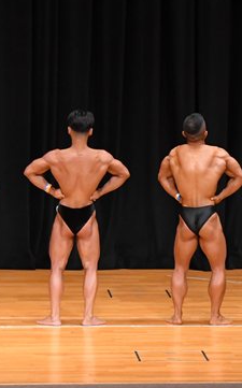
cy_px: 168
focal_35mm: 278
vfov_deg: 7.6
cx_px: 306
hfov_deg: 4.7
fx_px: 2939
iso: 4000
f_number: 5.6
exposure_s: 1/400
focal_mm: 85
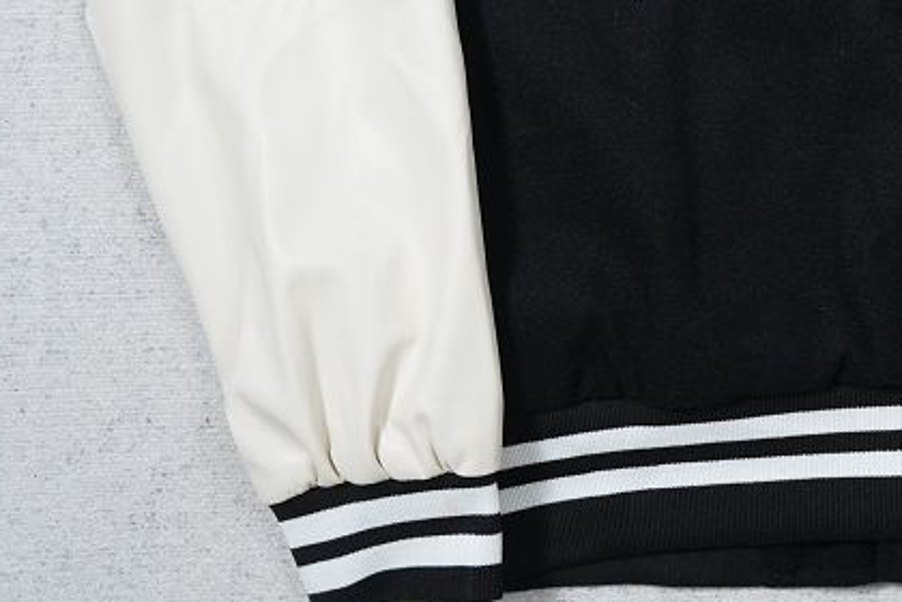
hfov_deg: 19.5
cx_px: 990
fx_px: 2505
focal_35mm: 100
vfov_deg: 13.3
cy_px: -159
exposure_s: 1/100
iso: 1600
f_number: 10
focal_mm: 35
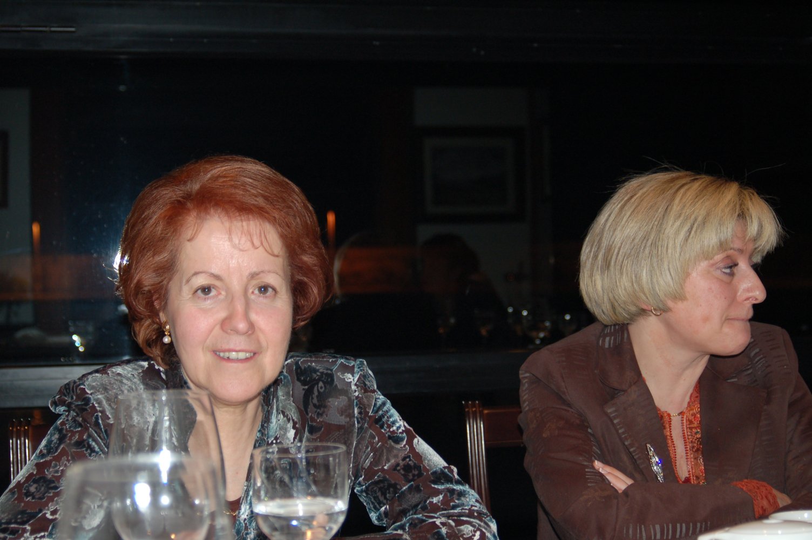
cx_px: 406
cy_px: 270
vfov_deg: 23.7
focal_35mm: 57
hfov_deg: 35.1
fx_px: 1285
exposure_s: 1/60
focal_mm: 38
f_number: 3.8
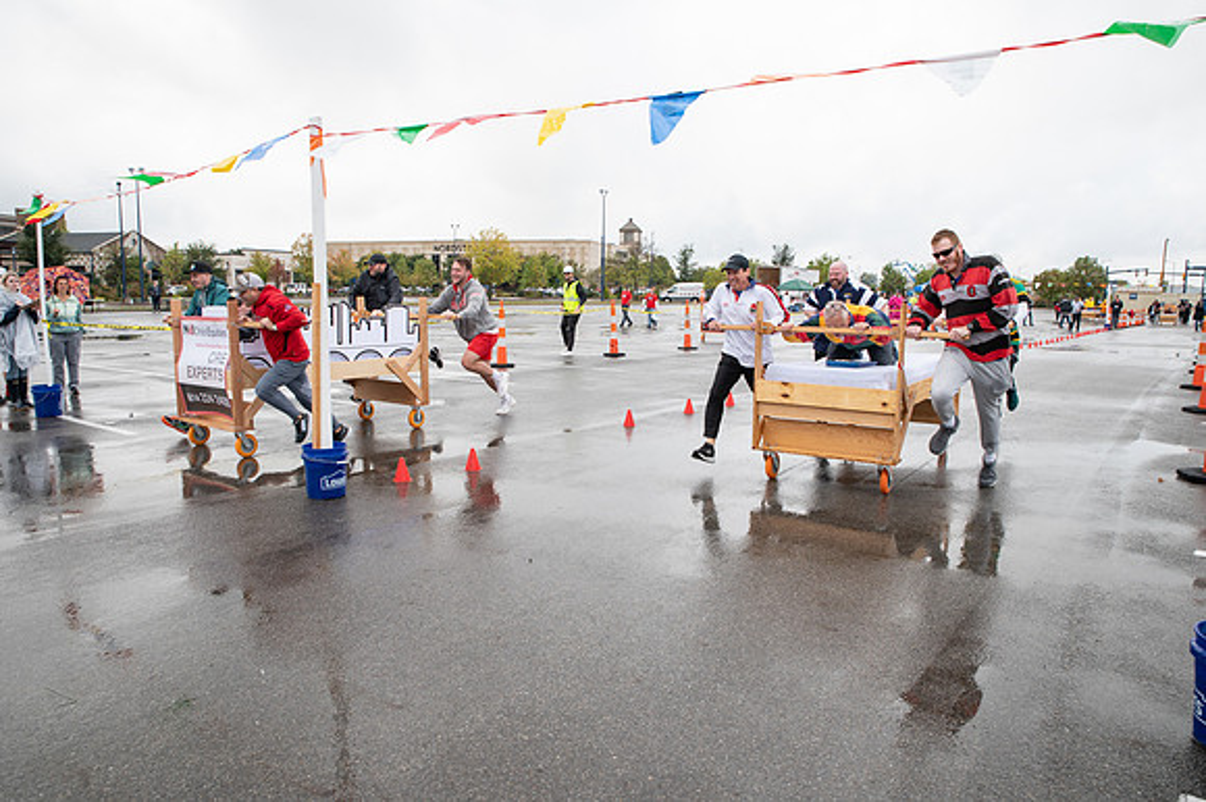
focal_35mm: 24
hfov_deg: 73.8
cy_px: 401
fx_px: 804
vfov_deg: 53.1
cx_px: 603
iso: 400
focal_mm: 24
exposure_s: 1/400
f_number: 6.3
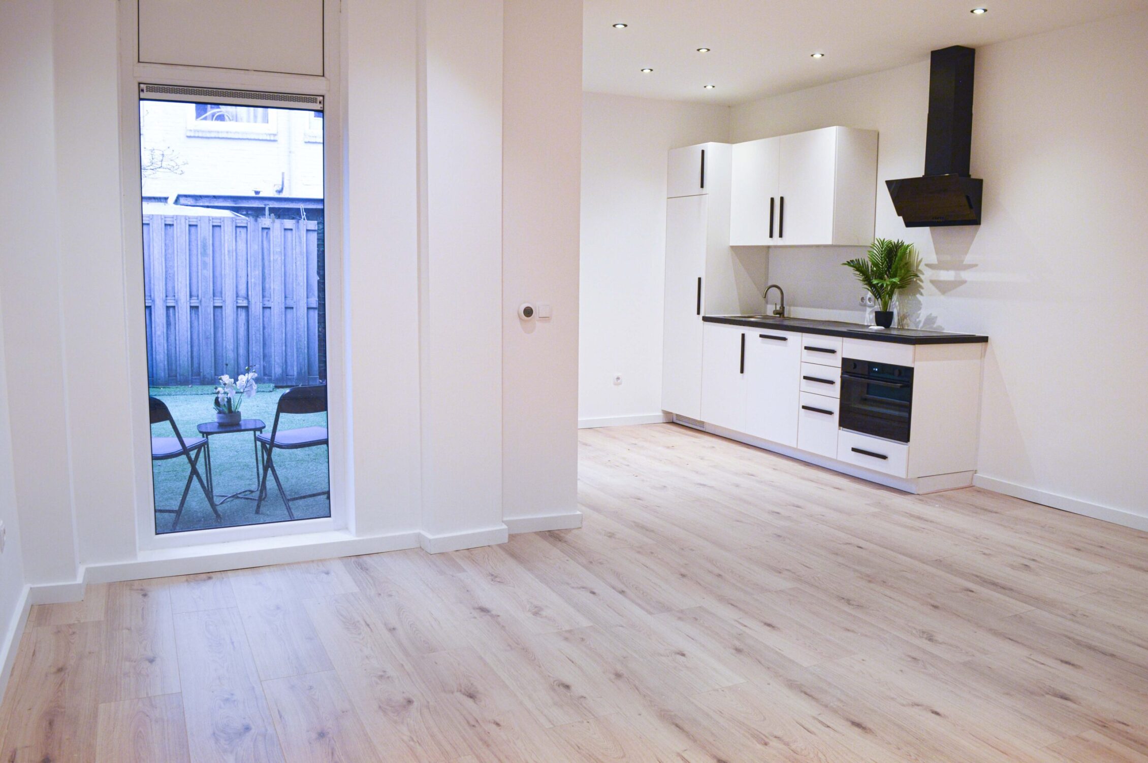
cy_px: 382
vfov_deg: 47.9
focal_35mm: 27
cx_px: 574
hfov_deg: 67.4
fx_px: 860
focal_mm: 18
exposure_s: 1/25
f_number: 7.1
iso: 400
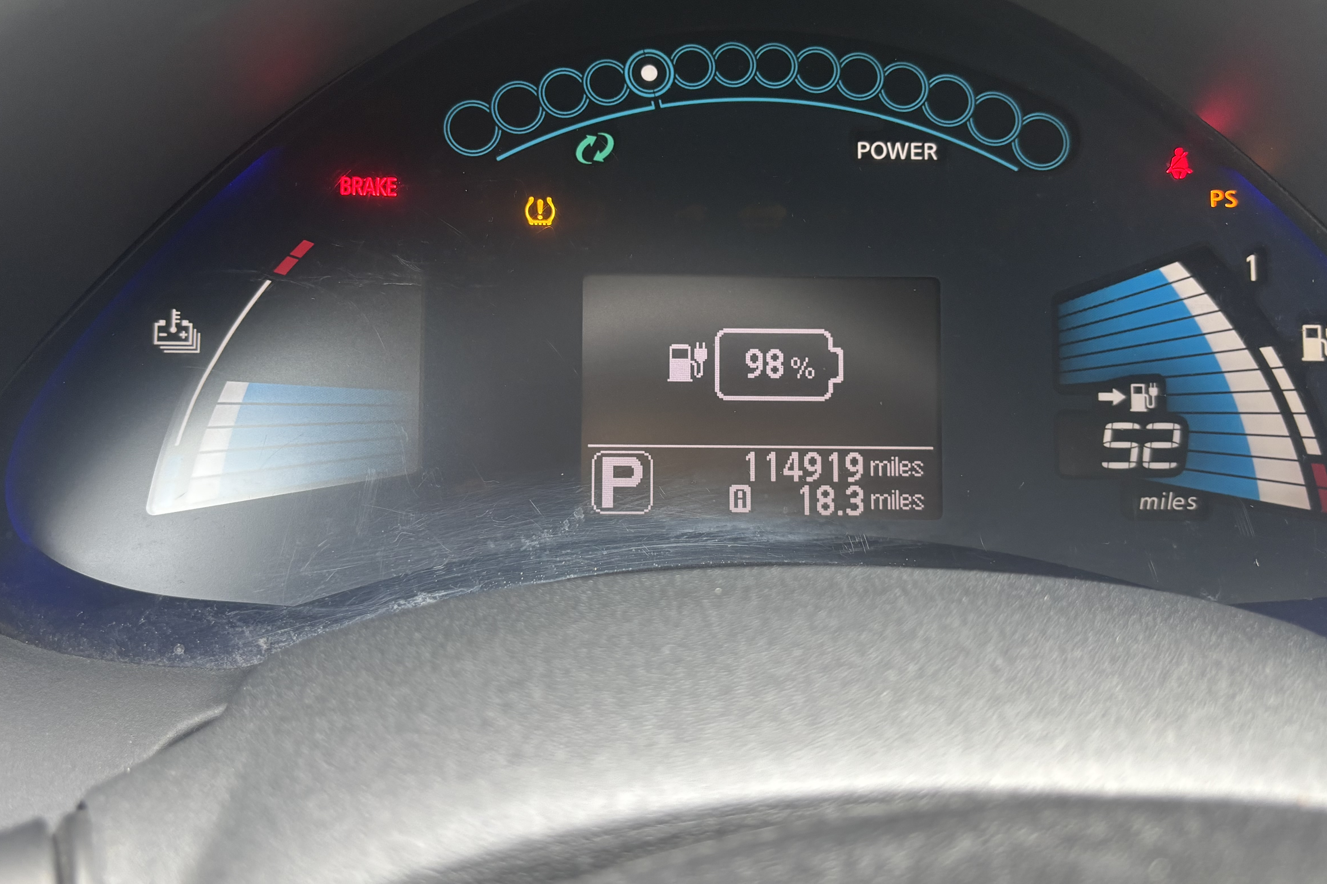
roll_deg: -2.9
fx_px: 1216
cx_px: 658
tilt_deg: -29.4
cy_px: 398
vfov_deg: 39.9
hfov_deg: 57.2
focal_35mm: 33
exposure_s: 1/61
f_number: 1.6
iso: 125
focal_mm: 5.96
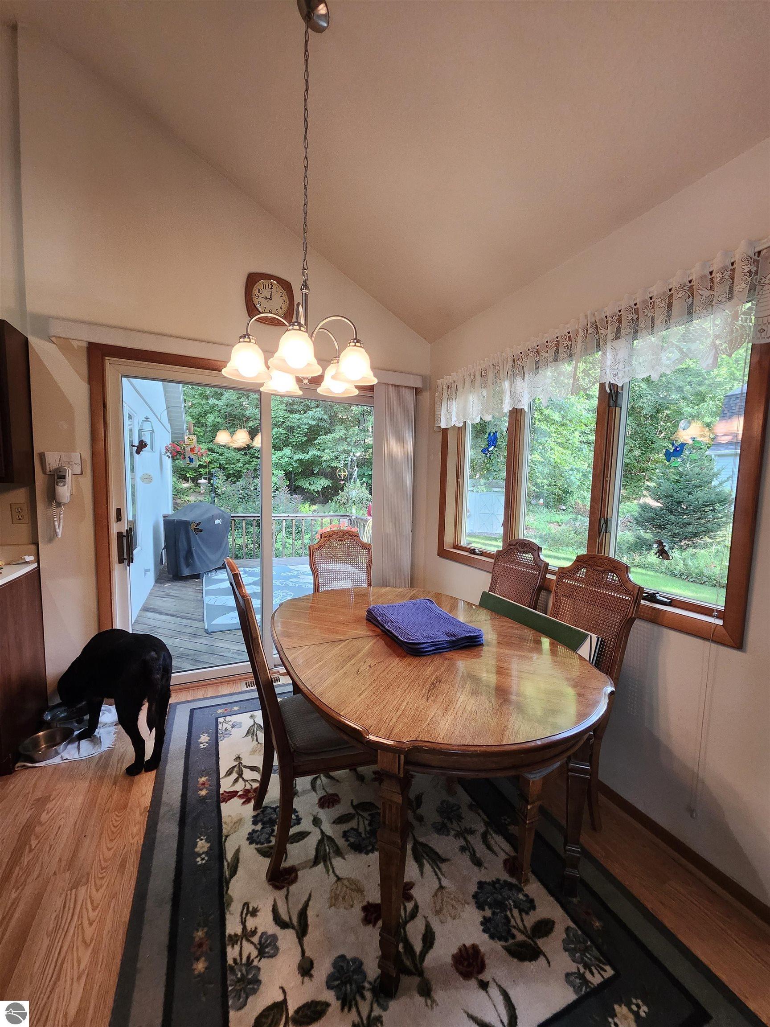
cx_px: 385
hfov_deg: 89.9
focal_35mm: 13
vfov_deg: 106.2
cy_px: 514
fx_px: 386
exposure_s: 1/60
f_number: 2.2
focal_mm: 1.74
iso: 200
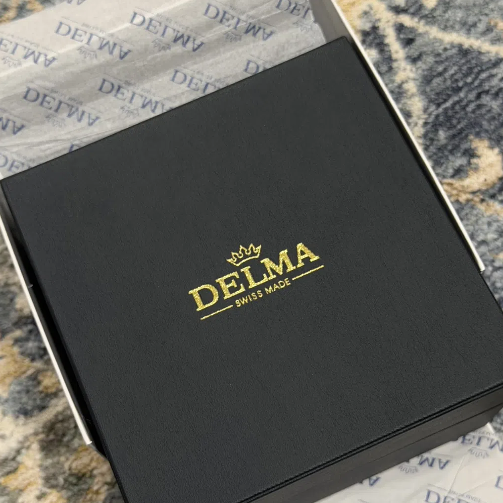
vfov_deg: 30.0
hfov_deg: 30.0
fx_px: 937
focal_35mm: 57
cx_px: 252
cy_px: 288
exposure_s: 1/50
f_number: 1.78
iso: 160
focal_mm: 6.76
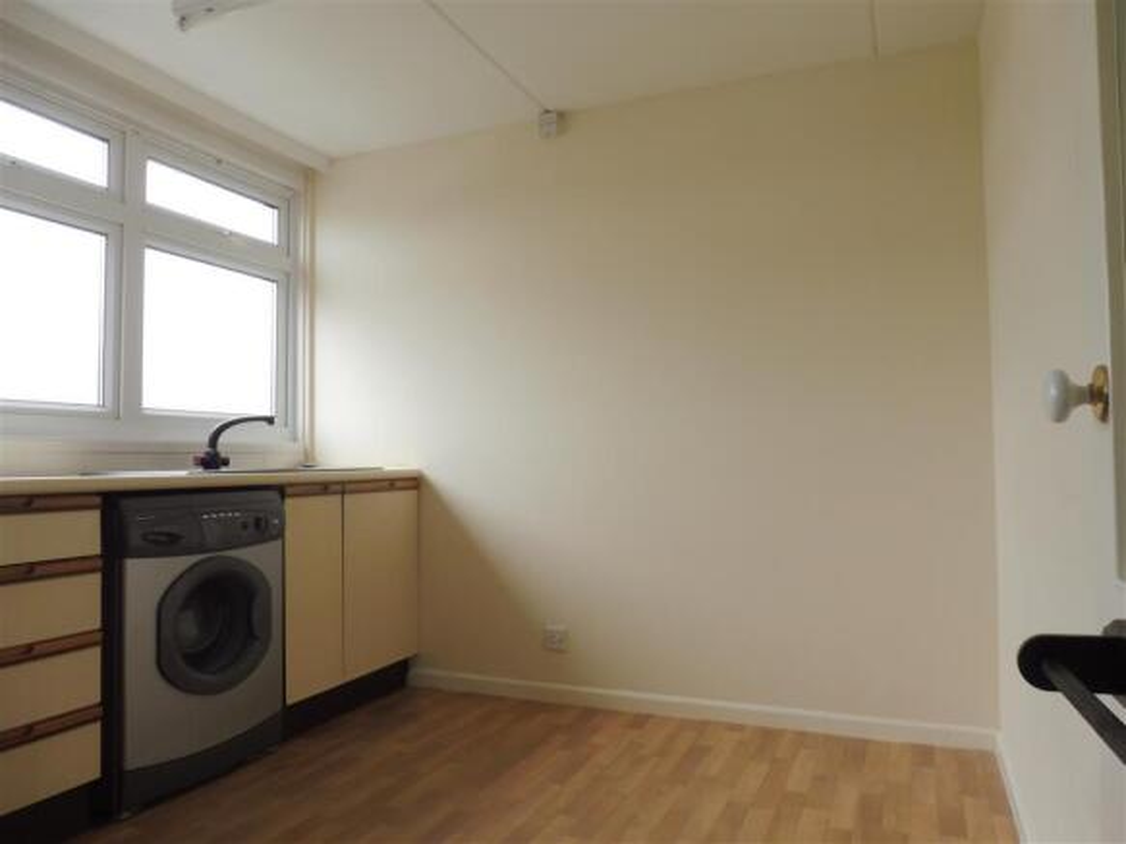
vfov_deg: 56.8
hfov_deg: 71.6
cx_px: 563
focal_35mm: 24
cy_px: 422
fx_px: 781
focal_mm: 4.3
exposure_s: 1/100
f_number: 3.5
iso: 100
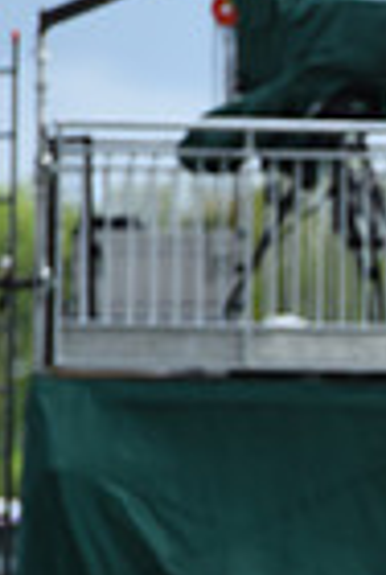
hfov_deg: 1.7
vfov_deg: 2.5
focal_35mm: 826
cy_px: 468
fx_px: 13219
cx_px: 854
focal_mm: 200
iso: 250
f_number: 4.5
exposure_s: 1/1250
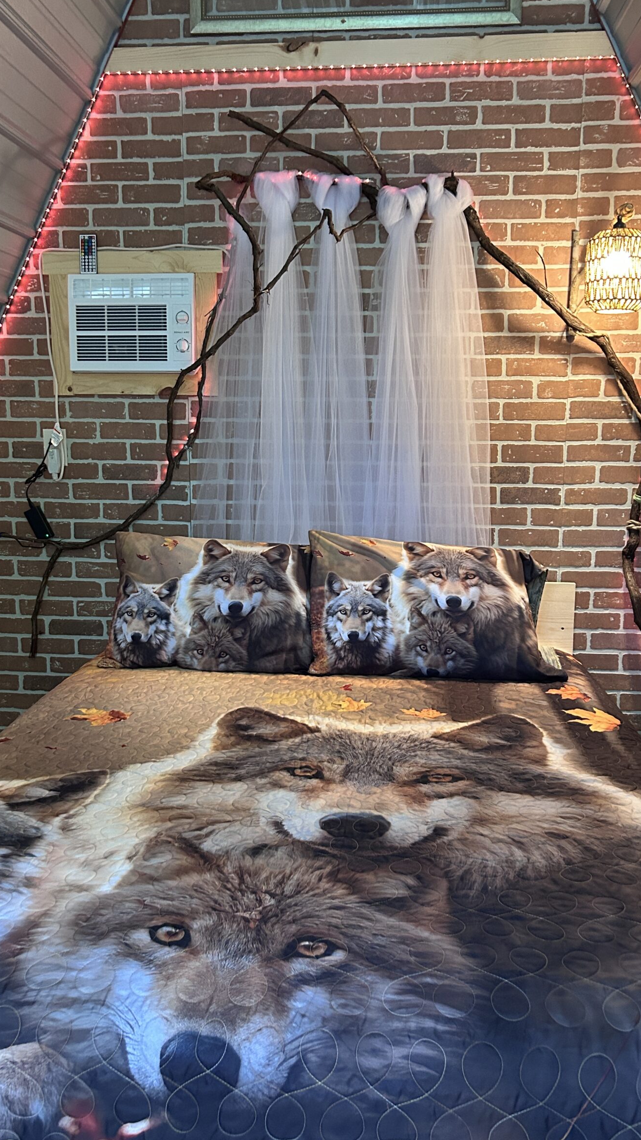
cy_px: 556
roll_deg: -0.8
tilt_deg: -8.6
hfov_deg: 37.8
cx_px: 293
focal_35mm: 31
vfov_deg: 62.6
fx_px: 937
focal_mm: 5.7
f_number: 1.5
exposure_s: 1/60
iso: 500
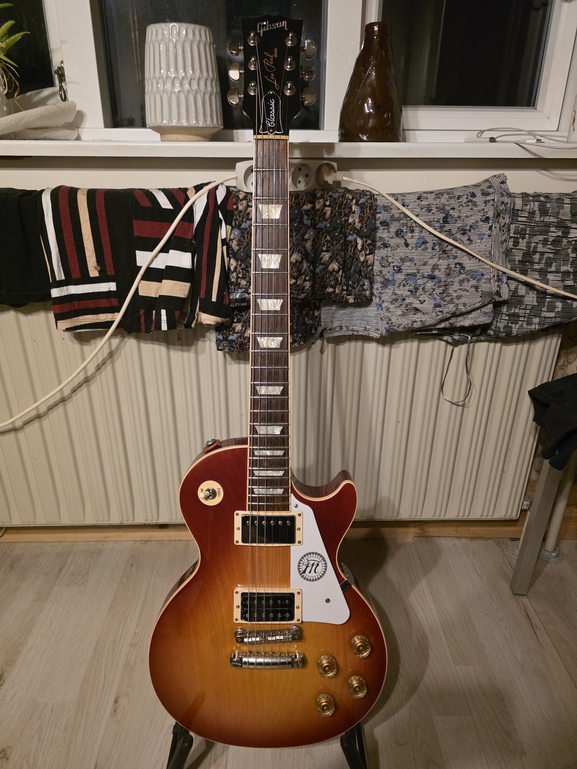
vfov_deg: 73.9
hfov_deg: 58.9
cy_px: 384
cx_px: 288
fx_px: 511
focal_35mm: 23
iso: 2000
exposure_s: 1/100
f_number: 1.7
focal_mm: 6.3
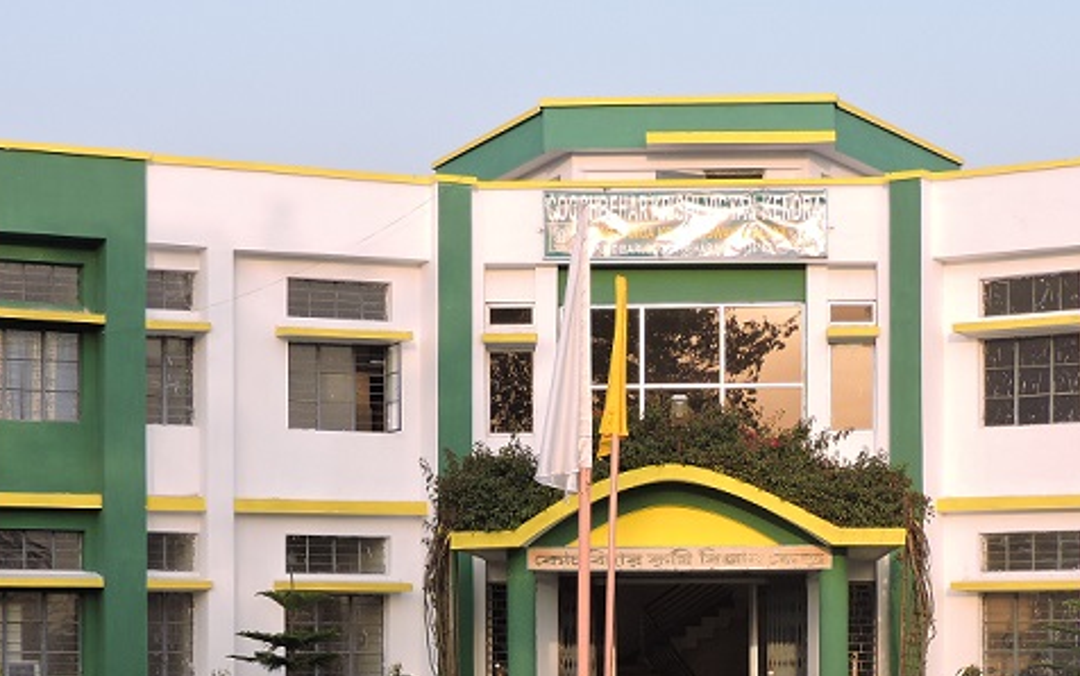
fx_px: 2621
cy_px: 678
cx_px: 628
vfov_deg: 14.5
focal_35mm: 89
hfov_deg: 23.3
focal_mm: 8.9
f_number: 3.6
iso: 100
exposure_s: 1/200
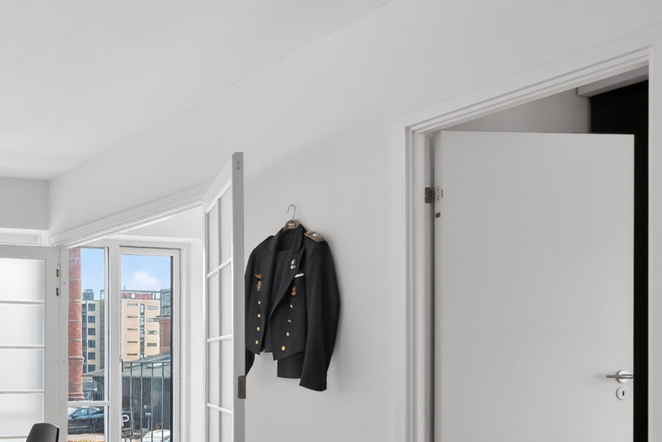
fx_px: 809
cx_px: -88
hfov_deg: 36.6
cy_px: 354
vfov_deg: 29.8
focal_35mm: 44
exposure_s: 1/13
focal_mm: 19
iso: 400
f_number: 8
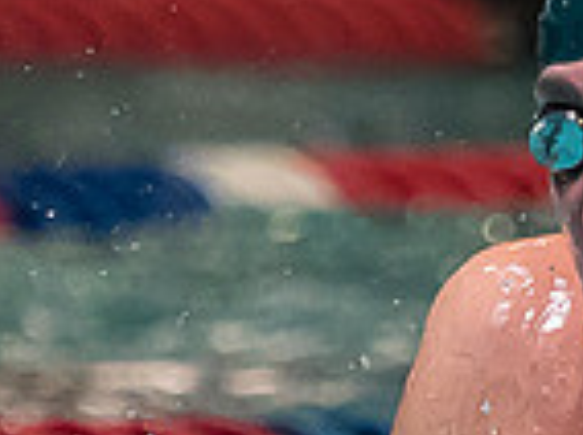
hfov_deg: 0.8
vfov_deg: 0.6
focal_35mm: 2607
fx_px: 43833
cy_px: 670
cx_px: 544
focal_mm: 150
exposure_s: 1/1000
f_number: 2.8
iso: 2000
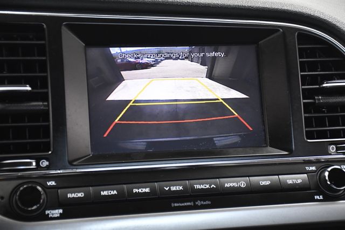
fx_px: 690
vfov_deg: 18.9
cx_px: 172
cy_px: 115
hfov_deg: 28.1
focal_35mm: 72
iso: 2500
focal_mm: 48
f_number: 4.5
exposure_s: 1/250
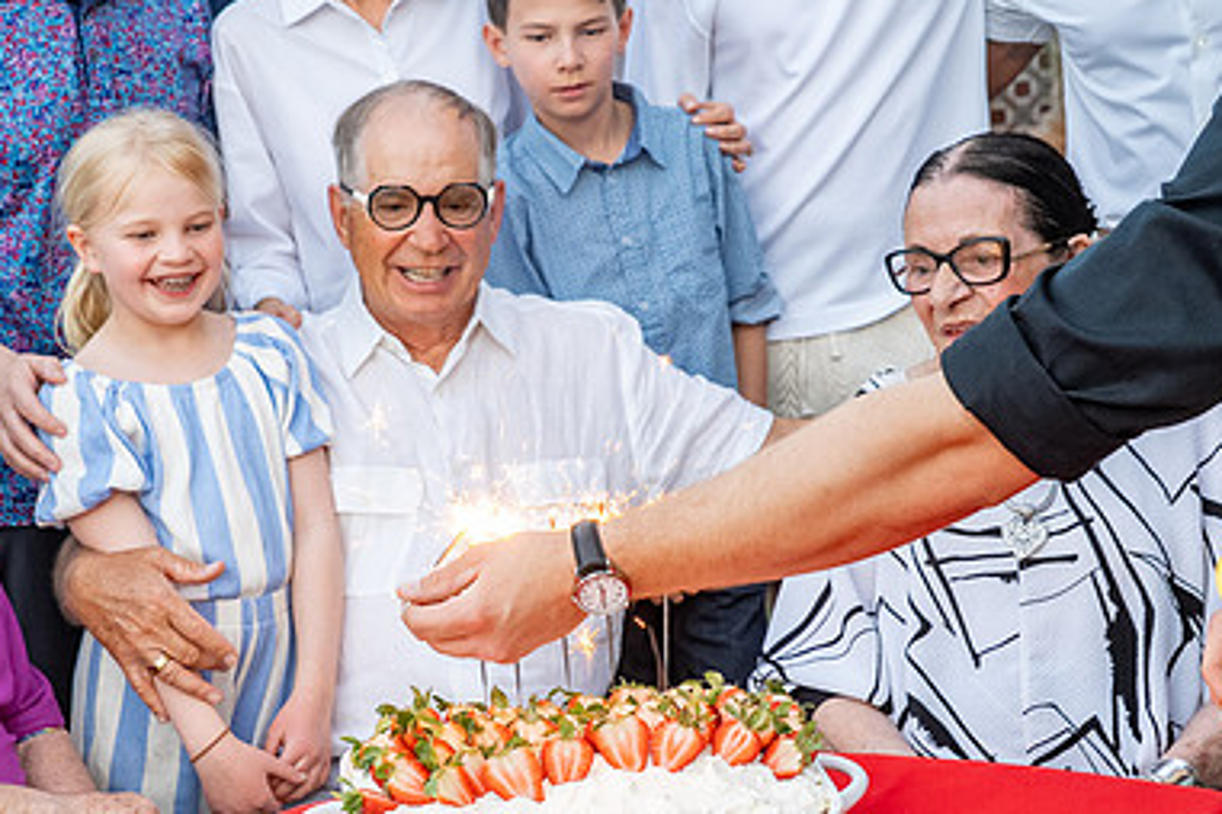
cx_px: 423
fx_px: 2274
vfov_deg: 20.3
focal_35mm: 67
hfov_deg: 29.9
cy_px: 383
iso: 1250
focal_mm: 44
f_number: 6.3
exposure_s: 1/160
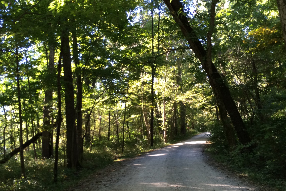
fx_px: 286
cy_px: 93
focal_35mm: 36
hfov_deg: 53.0
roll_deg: +5.5
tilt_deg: +8.6
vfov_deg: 36.9
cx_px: 123
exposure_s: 1/40
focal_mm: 4.15
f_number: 2.2
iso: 40
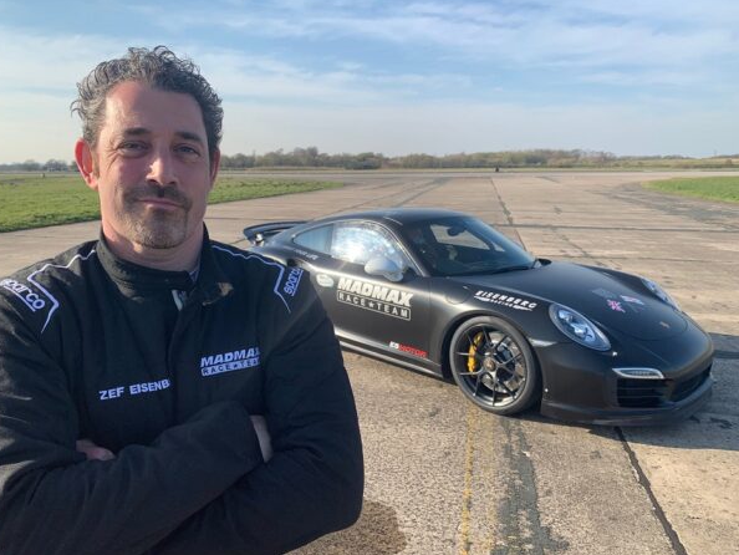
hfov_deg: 63.4
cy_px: 271
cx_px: 343
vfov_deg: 49.8
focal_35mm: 28
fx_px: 598
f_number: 1.8
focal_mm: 4.25
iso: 25
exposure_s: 1/1332
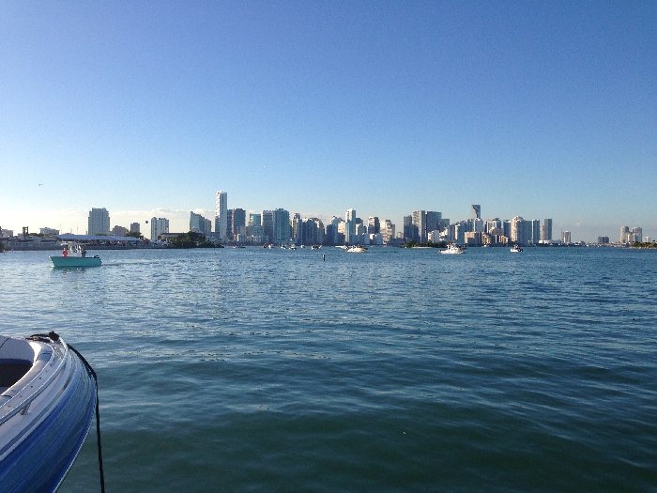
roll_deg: -0.9
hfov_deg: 55.4
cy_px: 246
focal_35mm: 33
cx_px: 328
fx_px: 626
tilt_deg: +0.0
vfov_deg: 42.9
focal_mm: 4.12
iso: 50
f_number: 2.4
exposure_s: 1/1642
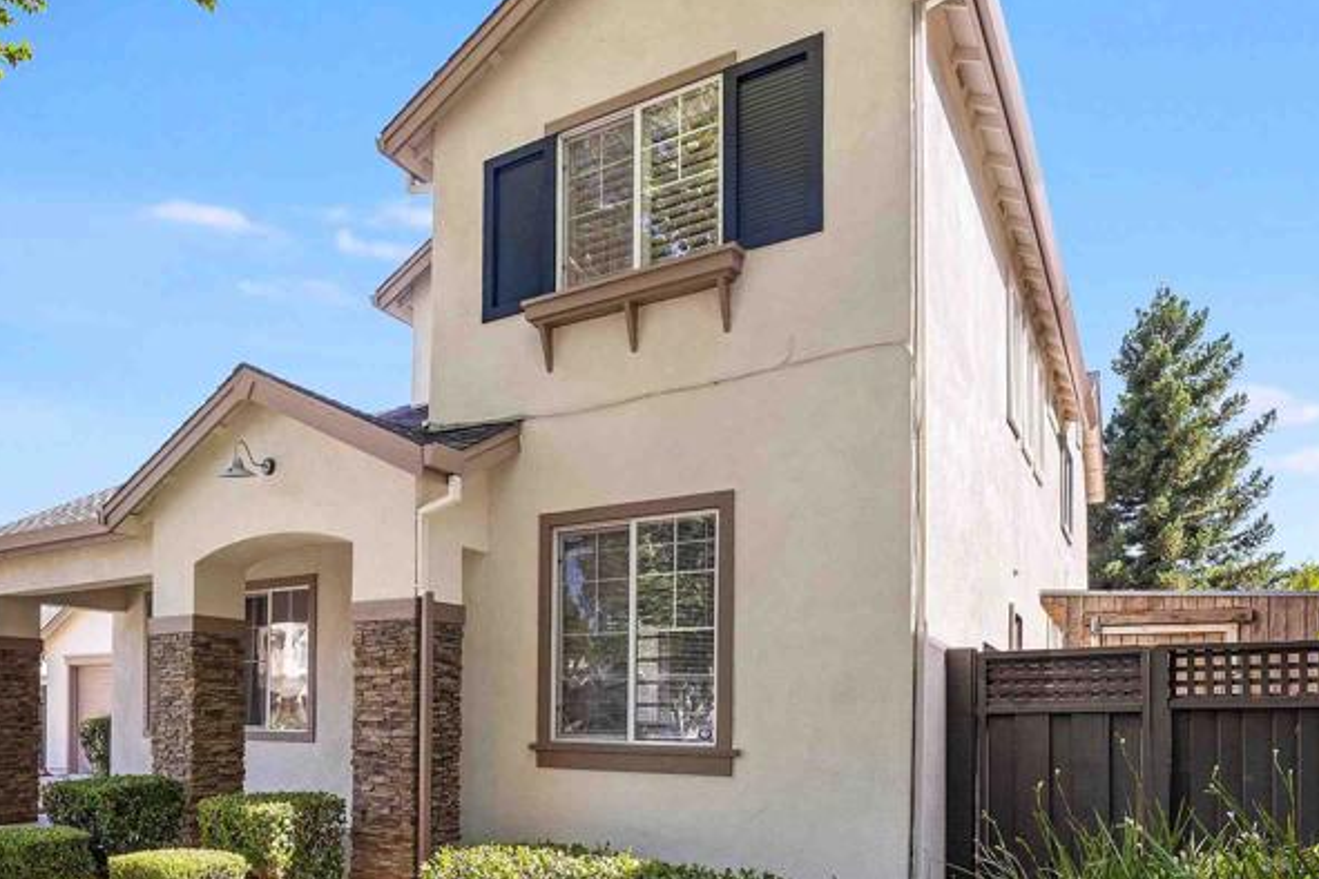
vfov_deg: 46.4
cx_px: 446
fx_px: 959
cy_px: 715
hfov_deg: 67.3
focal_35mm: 26
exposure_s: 1/60
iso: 320
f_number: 7.1
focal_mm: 15.1
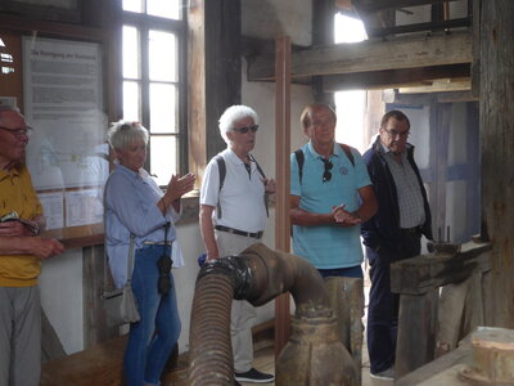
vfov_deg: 26.6
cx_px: 257
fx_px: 817
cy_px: 193
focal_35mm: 55
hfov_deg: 34.9
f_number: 3.4
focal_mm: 11.3
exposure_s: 1/60
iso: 250
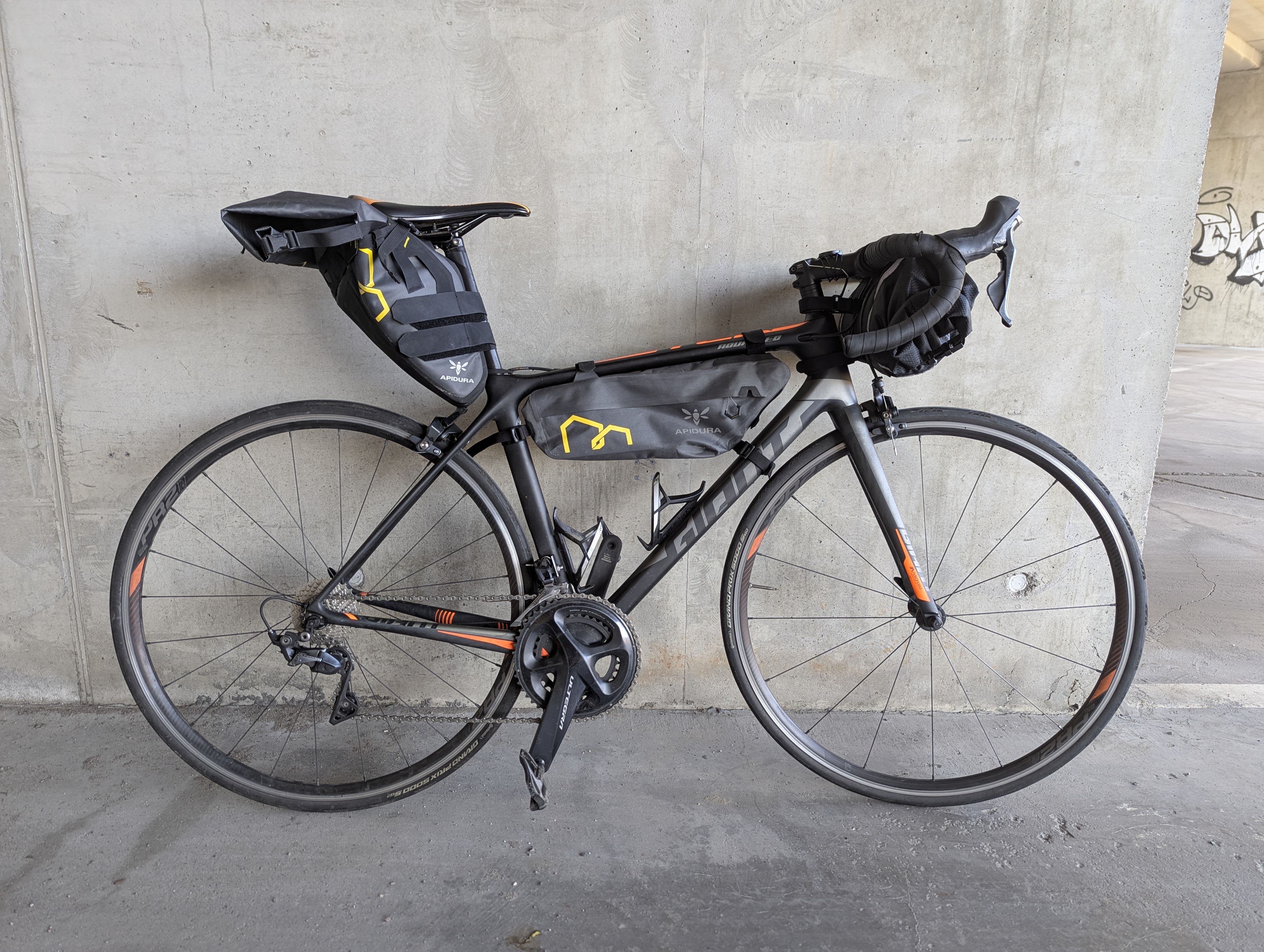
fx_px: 878
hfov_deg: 71.5
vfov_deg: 56.9
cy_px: 476
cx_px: 632
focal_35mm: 24
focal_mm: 6.81
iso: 47
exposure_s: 1/27.7
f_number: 1.85
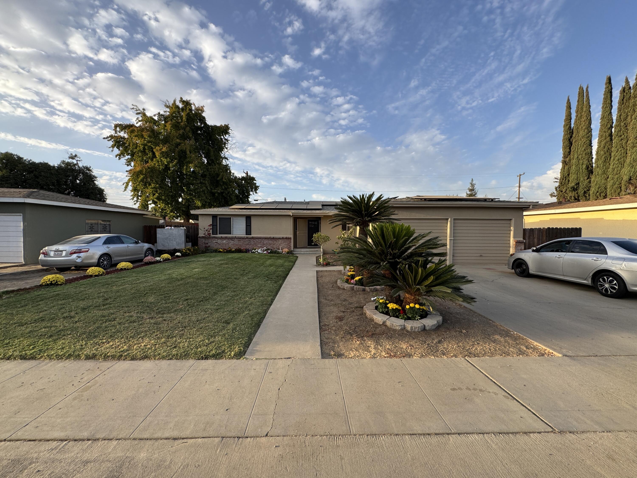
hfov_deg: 102.1
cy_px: 239
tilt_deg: -3.1
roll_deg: -0.3
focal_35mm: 14
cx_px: 318
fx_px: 258
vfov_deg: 85.7
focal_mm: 2.22
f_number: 2.2
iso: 50
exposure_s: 1/451
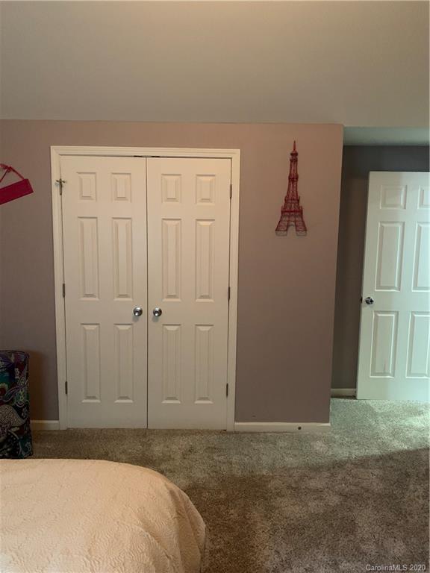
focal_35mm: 26
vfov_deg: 67.3
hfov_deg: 53.1
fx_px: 431
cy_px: 286
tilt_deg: -6.8
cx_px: 215
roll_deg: -0.2
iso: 640
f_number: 1.8
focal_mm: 4.25
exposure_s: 1/30
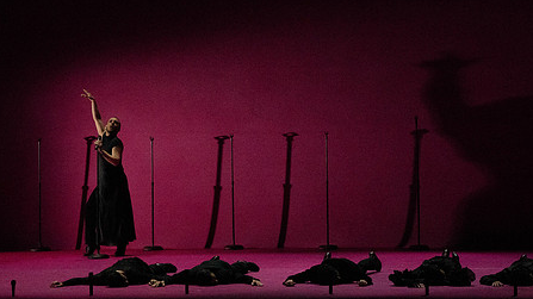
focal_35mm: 230
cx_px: 322
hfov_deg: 9.4
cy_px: 111
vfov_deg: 5.3
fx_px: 3249
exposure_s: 1/400
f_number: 10
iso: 25600
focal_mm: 169
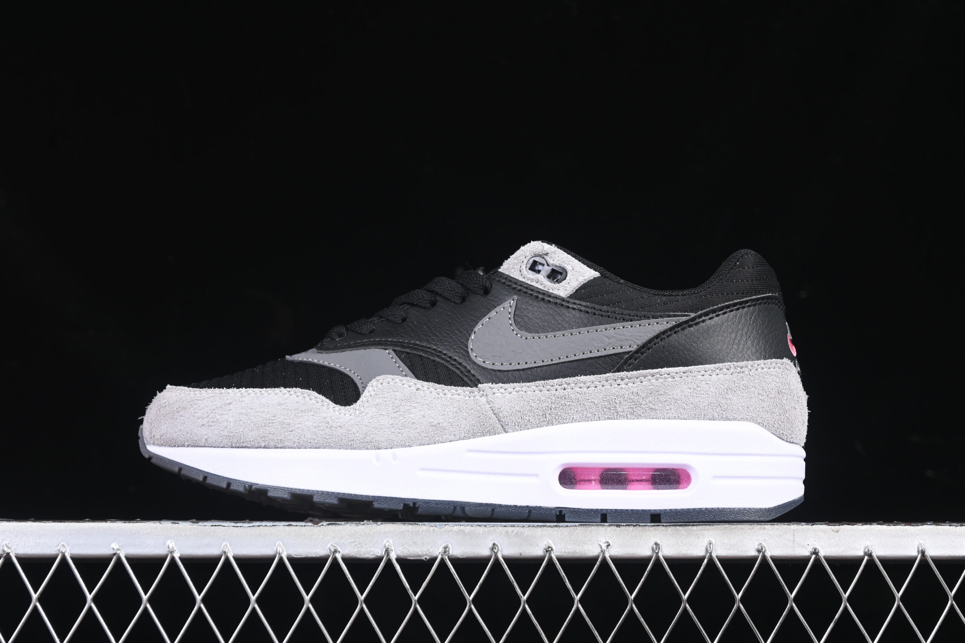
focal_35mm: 75
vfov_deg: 18.2
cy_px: 322
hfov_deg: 27.0
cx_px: 482
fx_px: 2010
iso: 160
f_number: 6.3
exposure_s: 1/60
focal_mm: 50
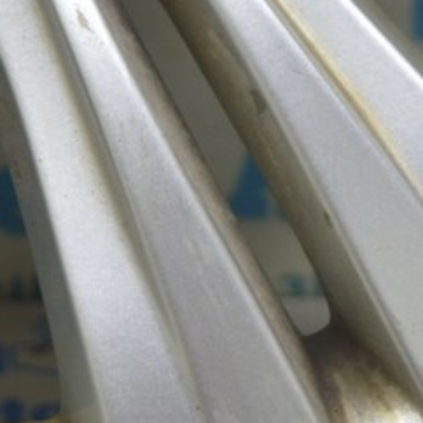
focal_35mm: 248
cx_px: 91
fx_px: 3429
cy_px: 135
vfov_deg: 7.1
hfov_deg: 7.1
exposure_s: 1/20
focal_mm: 46
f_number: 5.6
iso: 400
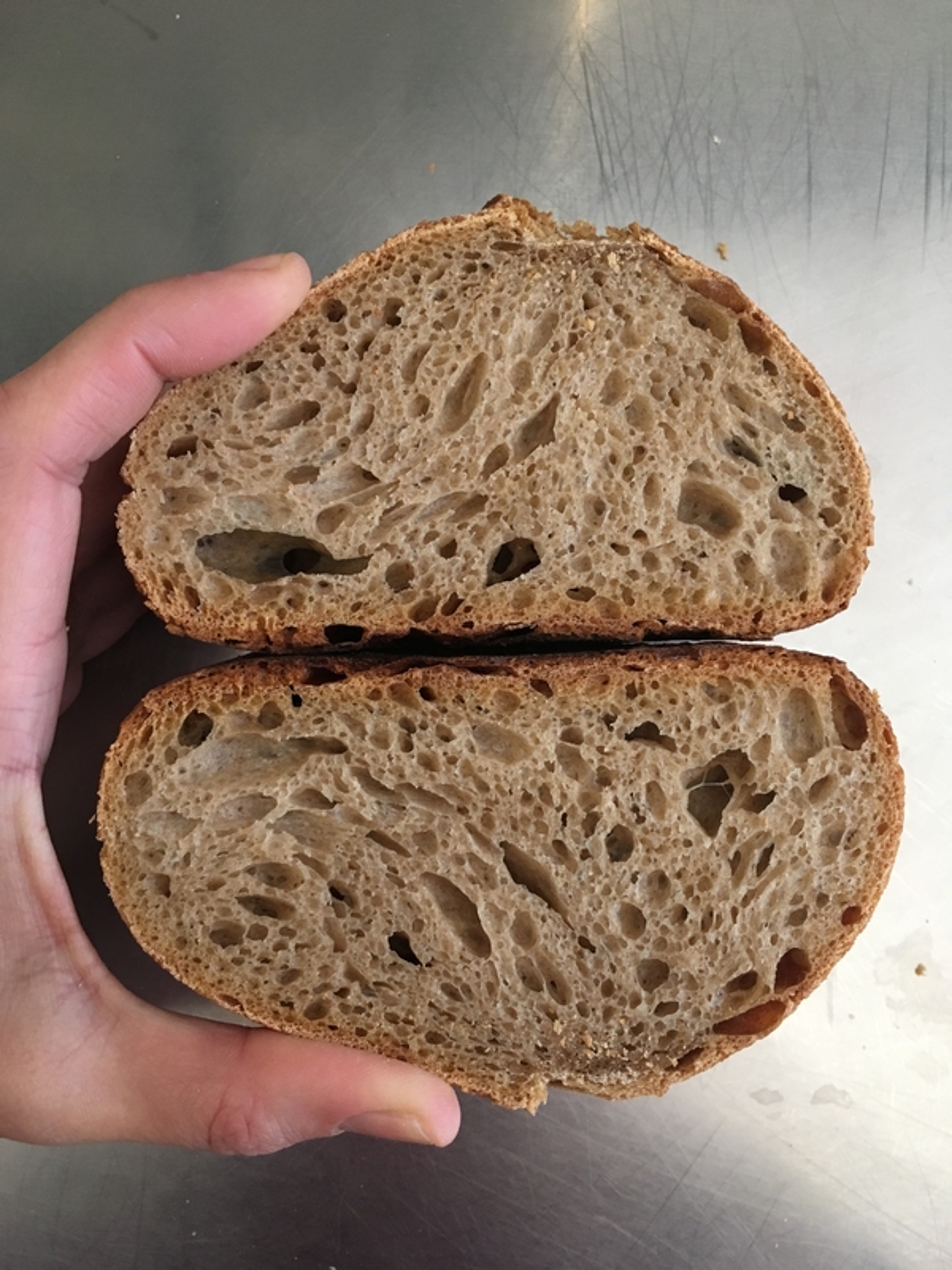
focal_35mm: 29
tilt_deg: -81.8
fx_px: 1063
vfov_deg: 61.7
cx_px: 476
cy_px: 635
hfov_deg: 48.2
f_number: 2.2
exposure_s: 1/33
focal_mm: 4.15
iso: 160
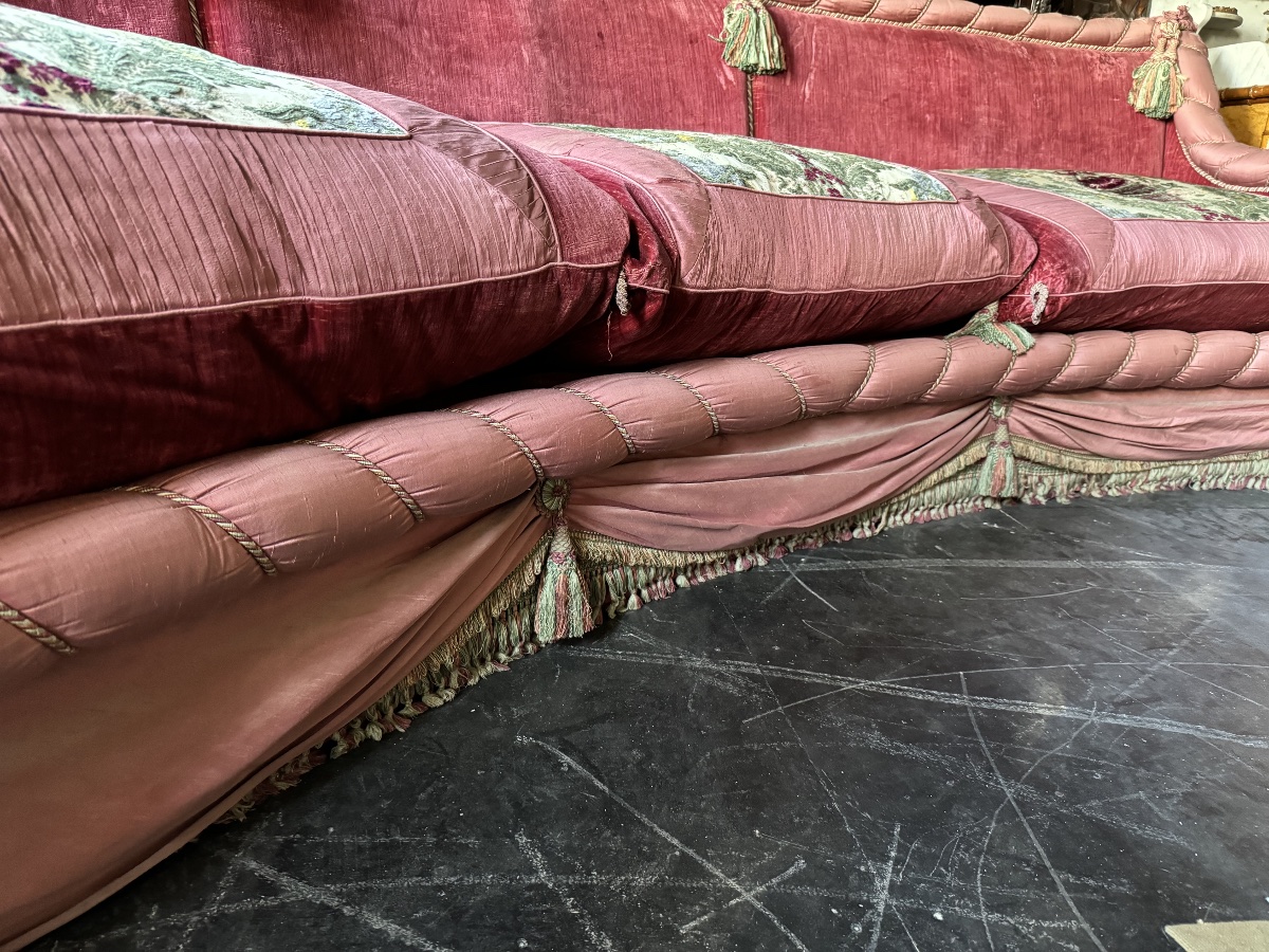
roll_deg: -3.2
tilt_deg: -18.5
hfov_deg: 71.6
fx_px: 880
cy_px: 476
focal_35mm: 24
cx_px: 634
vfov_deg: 56.8
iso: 1000
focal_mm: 6.76
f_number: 1.78
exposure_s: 1/40
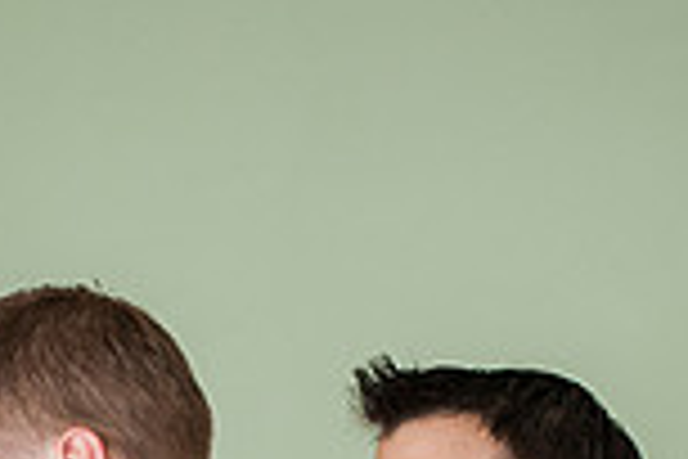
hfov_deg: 10.2
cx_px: 177
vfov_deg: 6.7
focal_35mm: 202
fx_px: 3860
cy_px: 756
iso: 1000
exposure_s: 1/125
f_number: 1.8
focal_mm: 50
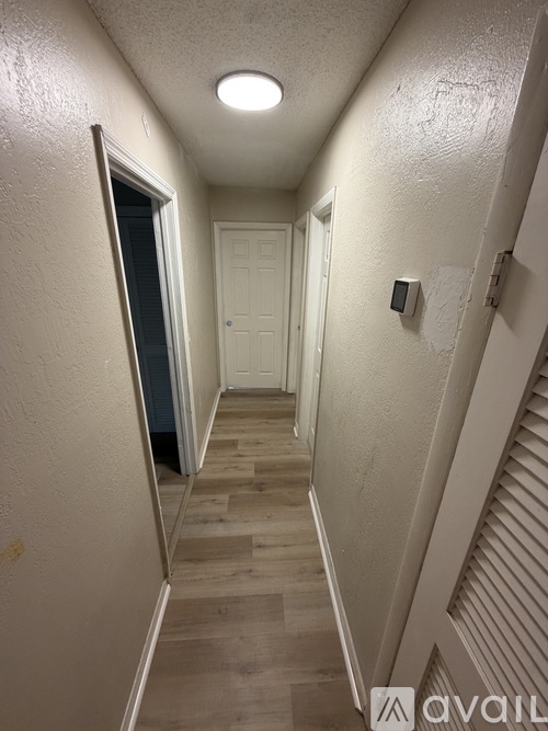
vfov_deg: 102.1
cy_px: 366
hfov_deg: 85.7
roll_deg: -0.9
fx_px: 296
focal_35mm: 14
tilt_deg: -17.3
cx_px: 274
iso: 250
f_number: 2.2
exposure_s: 1/120
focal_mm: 2.22
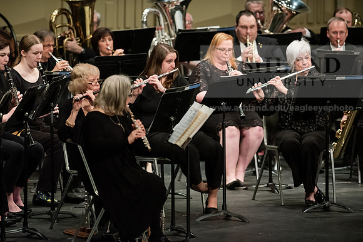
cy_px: 121
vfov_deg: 4.6
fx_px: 3026
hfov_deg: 6.9
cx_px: 182
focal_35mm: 300
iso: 4000
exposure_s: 1/320
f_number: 3.5
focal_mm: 300
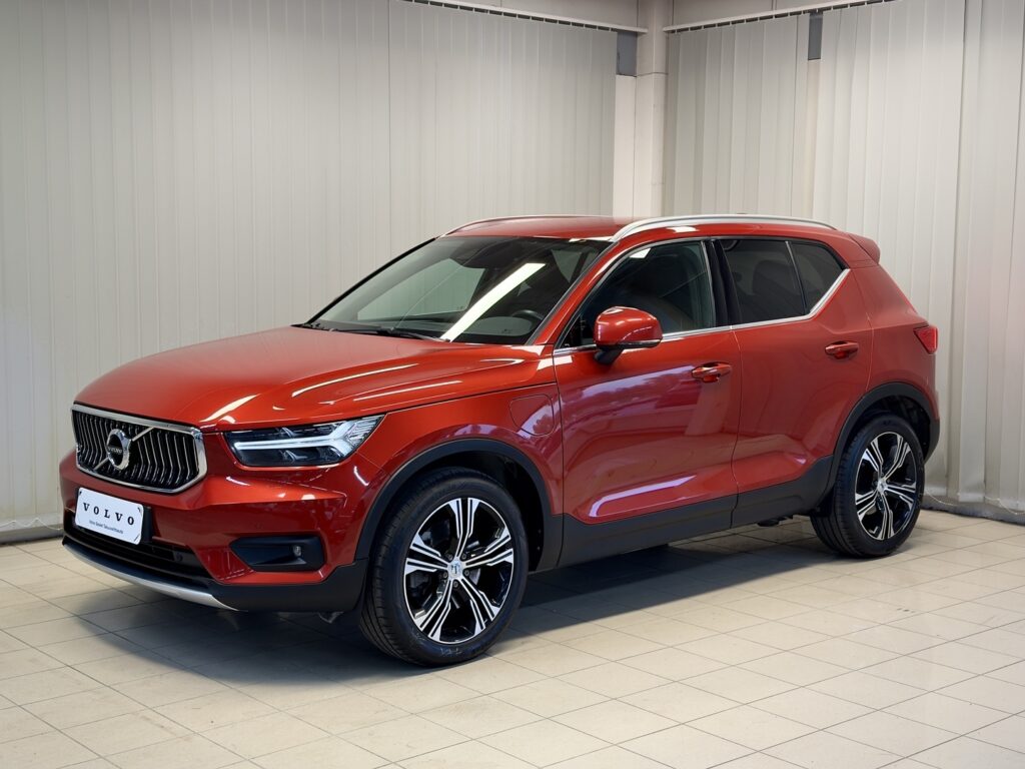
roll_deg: -0.6
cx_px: 512
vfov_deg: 30.3
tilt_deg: -5.8
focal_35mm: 48
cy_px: 384
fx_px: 1421
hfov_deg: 39.7
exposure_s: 1/50
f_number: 1.78
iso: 64
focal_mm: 6.76
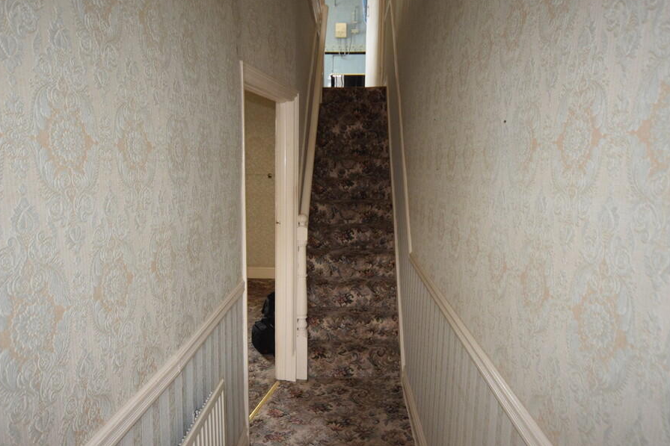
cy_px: 238
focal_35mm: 24
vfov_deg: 53.1
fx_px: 447
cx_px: 327
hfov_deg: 73.7
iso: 2000
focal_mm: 14
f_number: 4.8
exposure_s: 1/60
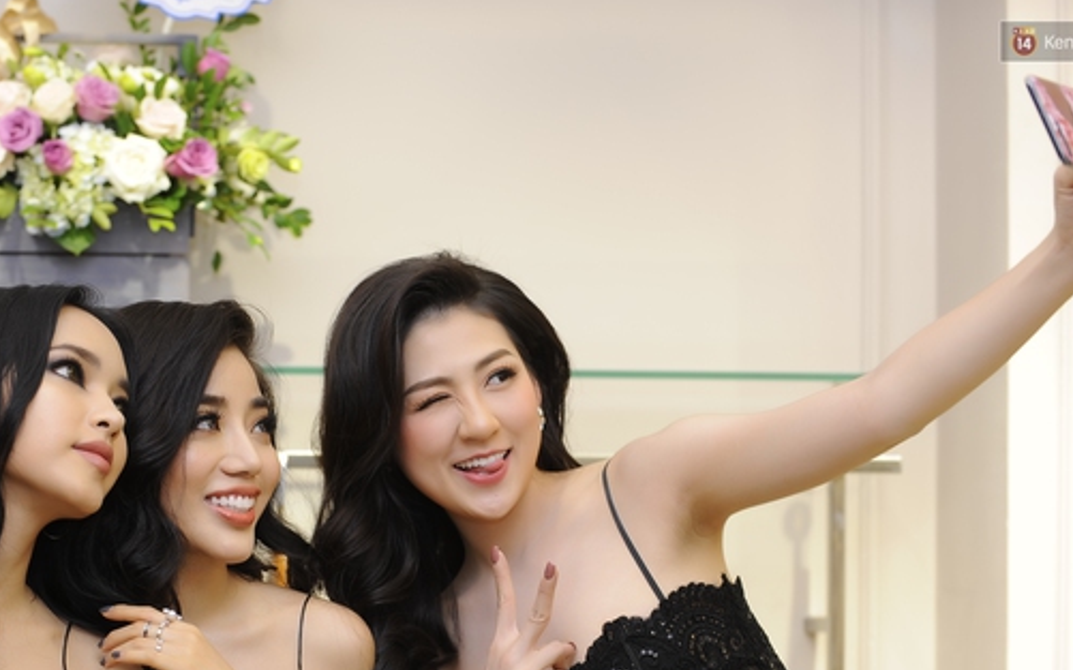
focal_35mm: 94
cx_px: 452
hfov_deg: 22.1
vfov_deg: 13.9
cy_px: 466
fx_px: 2749
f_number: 4
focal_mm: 70
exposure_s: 1/60
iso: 200
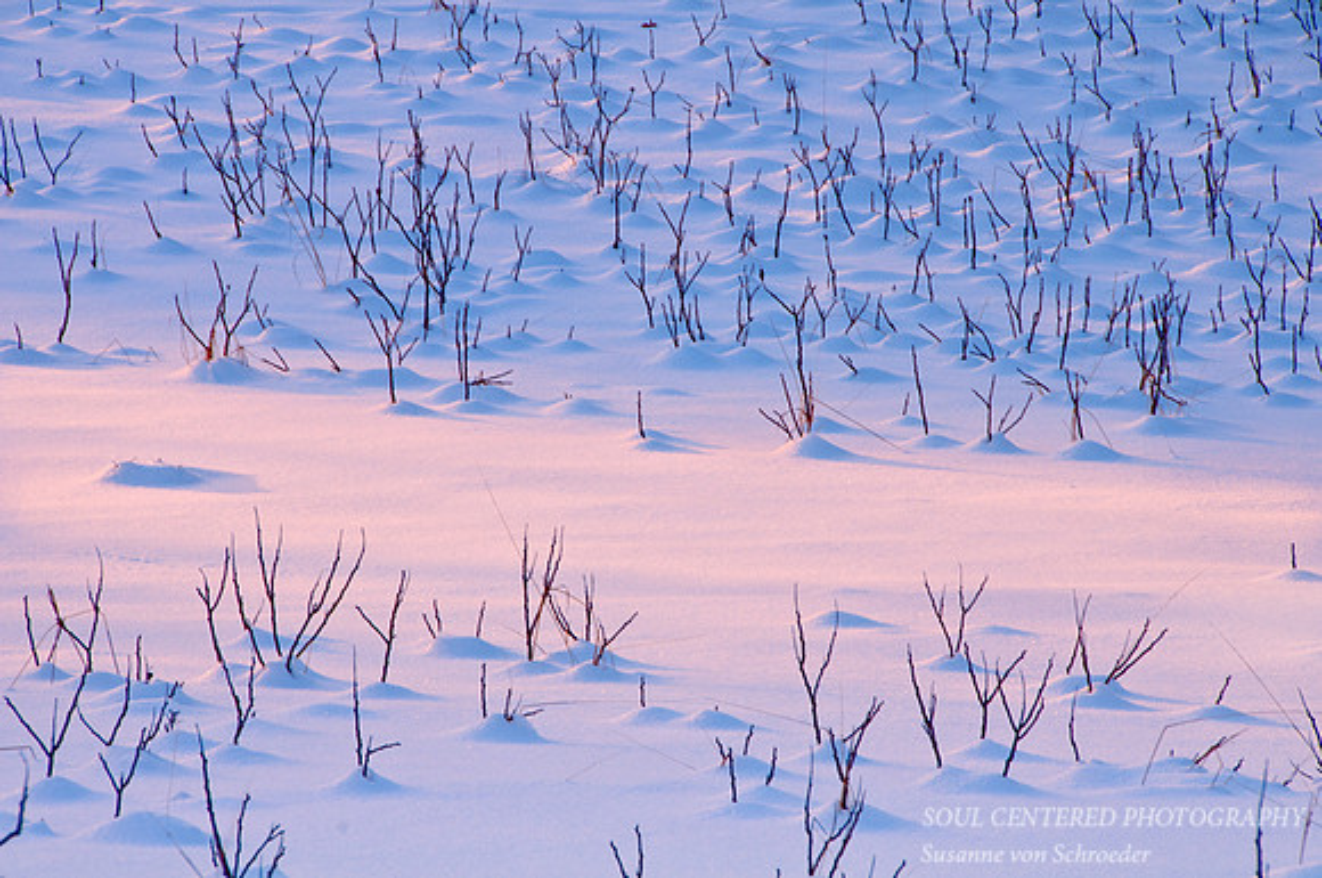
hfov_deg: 9.2
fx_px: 8251
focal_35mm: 225
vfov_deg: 6.1
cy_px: 439
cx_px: 661
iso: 200
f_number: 13
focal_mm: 150
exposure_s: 1/90
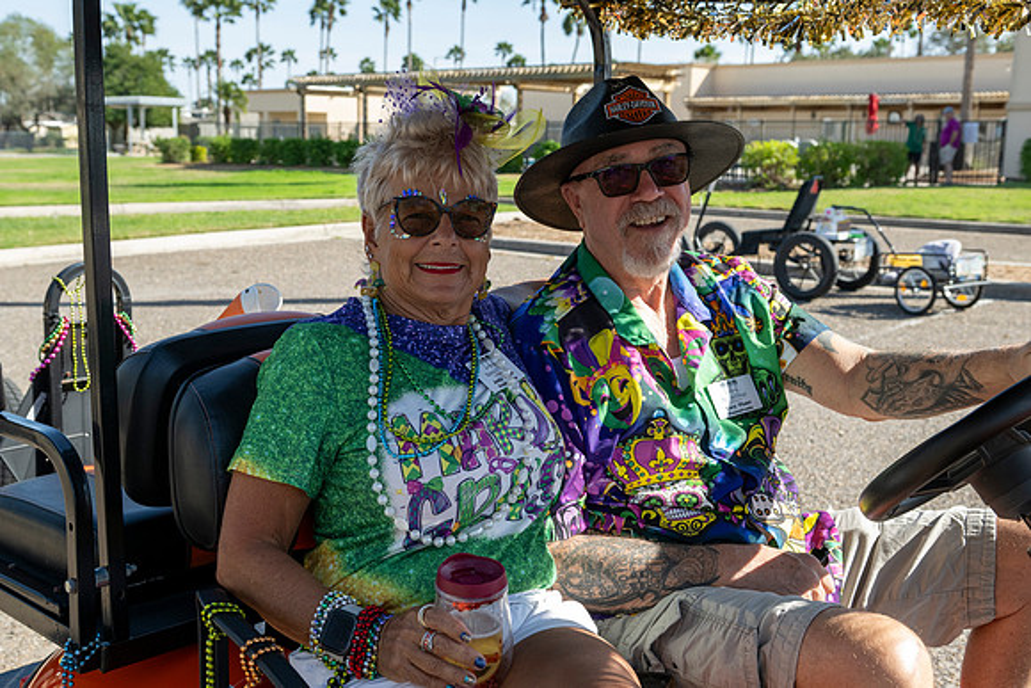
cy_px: 350
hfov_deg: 48.6
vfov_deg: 33.5
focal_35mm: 40
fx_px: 1142
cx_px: 477
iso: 450
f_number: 6.3
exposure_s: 1/640
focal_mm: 35
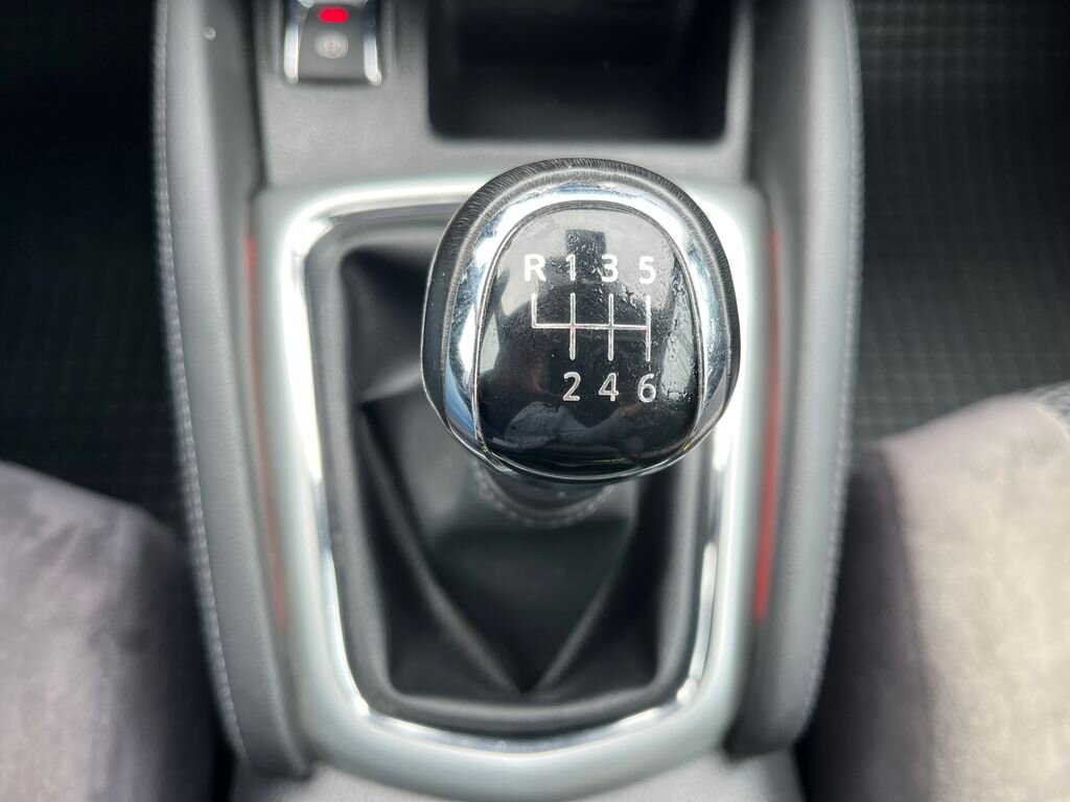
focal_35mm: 26
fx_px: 804
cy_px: 401
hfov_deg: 67.3
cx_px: 535
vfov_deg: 53.1
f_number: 1.6
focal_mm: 5.1
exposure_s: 1/121
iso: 125
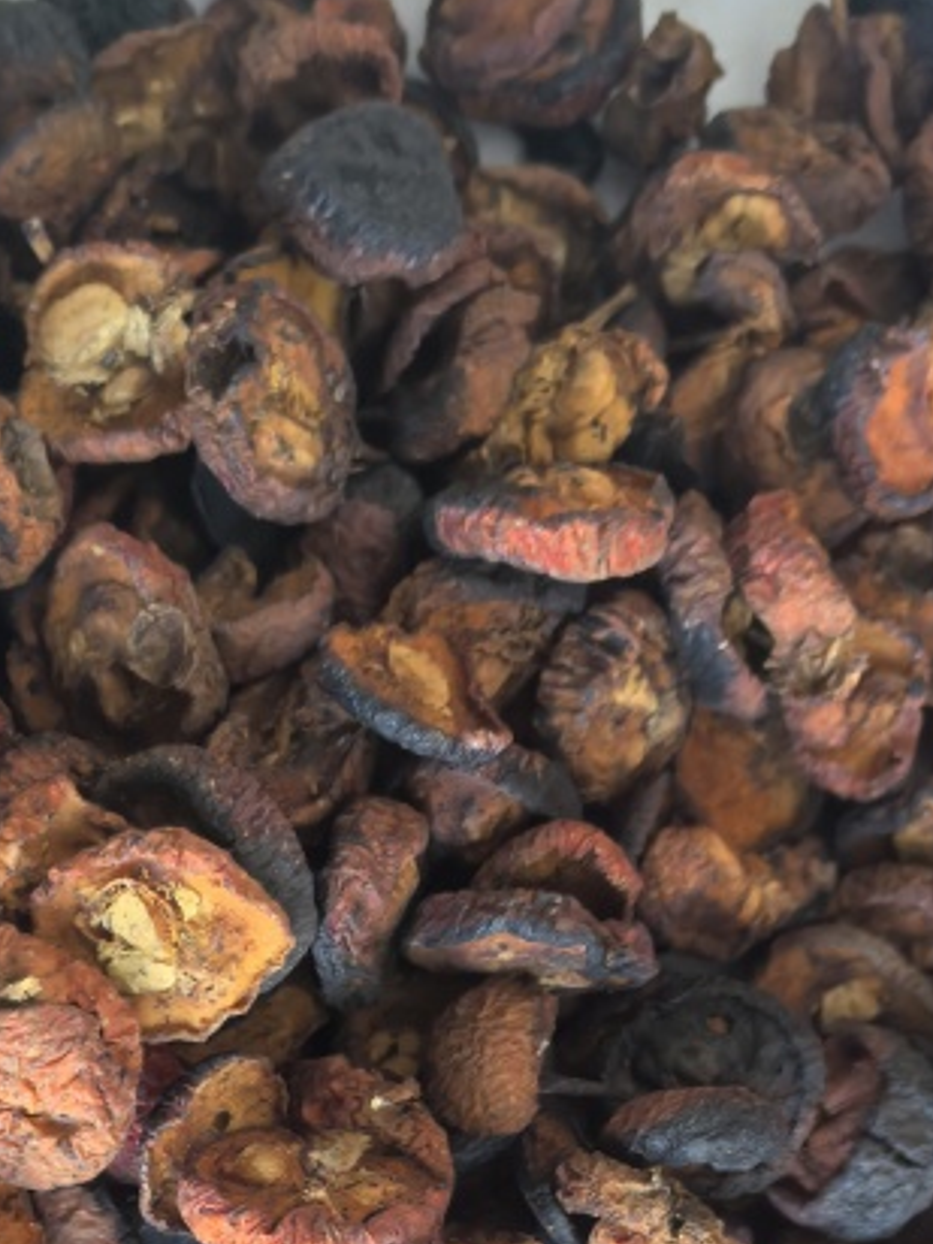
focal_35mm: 70
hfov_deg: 20.8
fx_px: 2516
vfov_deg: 26.0
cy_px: 1303
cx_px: 199
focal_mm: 5.75
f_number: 2
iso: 160
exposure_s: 1/100
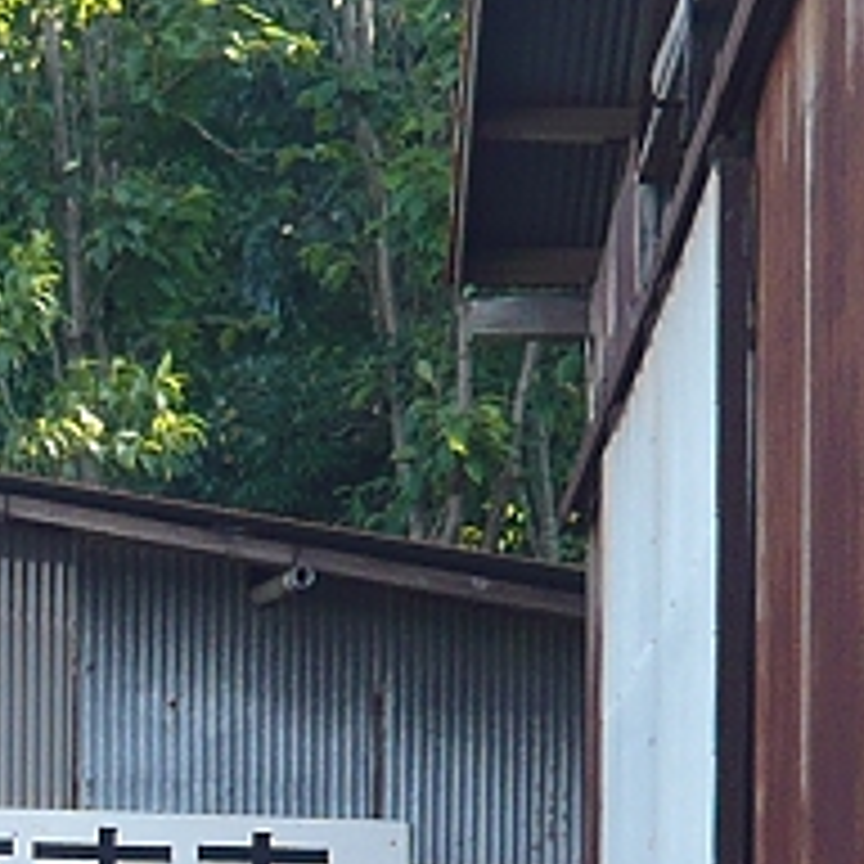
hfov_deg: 14.9
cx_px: -639
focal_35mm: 103
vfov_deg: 16.6
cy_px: 860
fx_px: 2909
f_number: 2.8
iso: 100
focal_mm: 4.6
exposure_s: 1/60
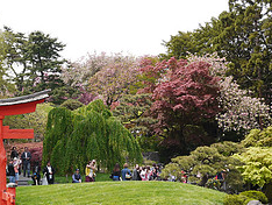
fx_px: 779
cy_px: 124
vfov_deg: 15.0
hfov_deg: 19.4
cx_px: 23
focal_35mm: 99
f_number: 8
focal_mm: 20
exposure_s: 1/125
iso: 100
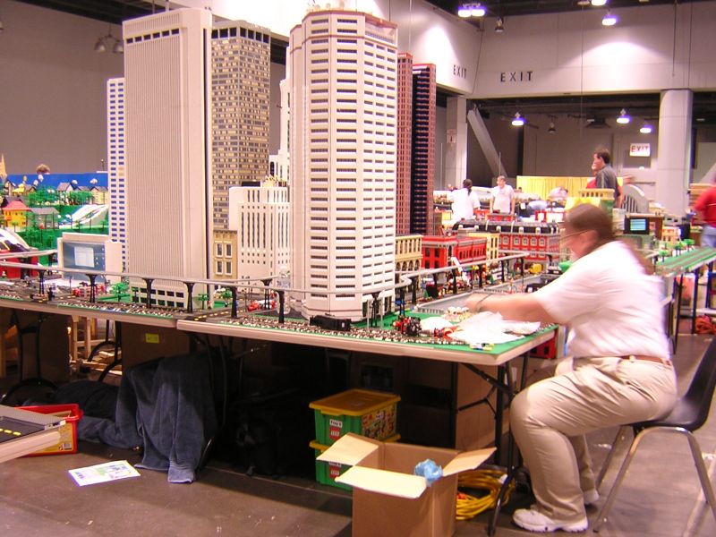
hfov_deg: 51.4
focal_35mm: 36
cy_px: 268
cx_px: 358
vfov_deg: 39.7
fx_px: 745
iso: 126
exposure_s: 1/3.5
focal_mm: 4.7
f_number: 2.6
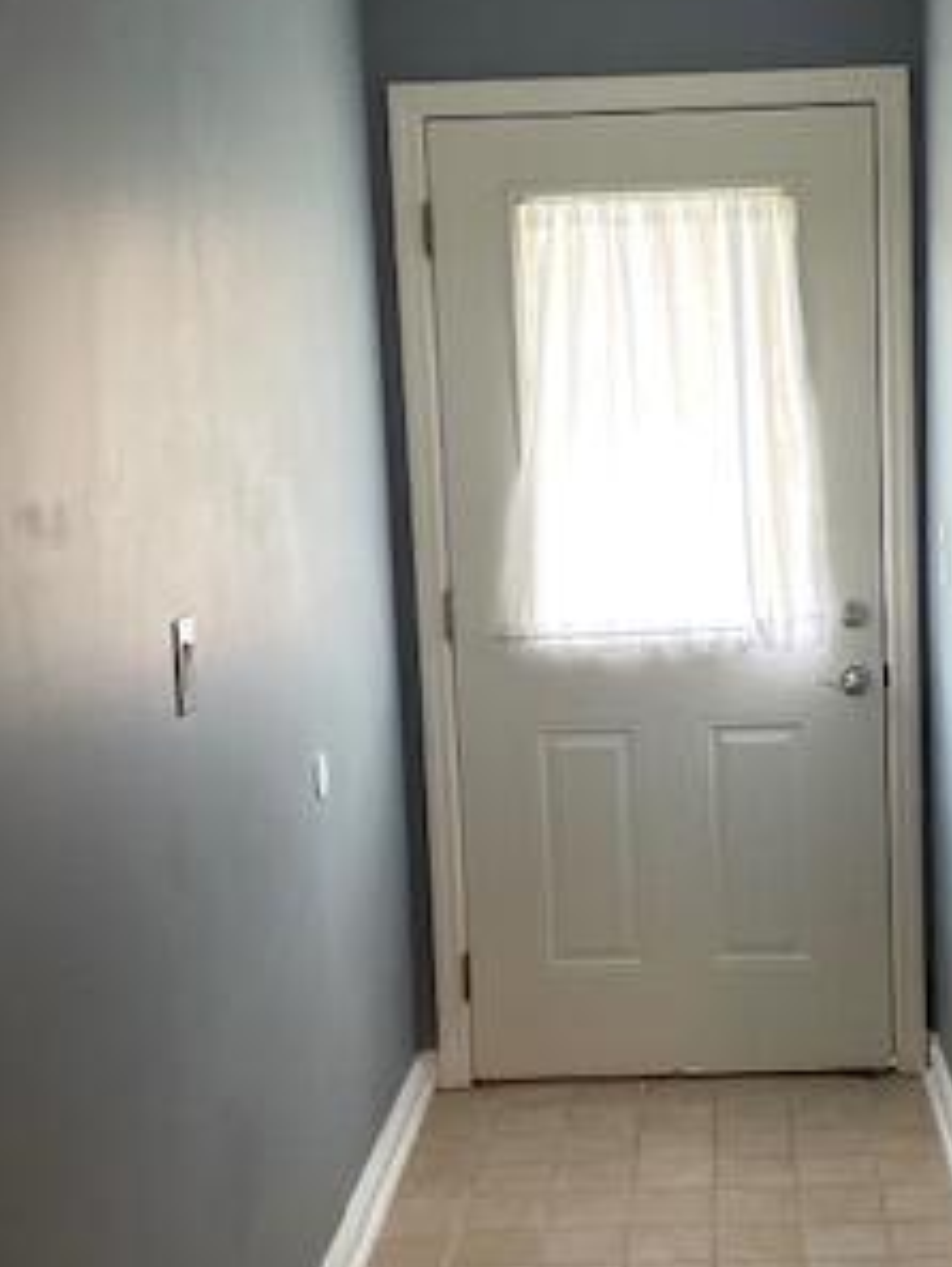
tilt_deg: -7.5
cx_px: 675
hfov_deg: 25.9
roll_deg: +2.6
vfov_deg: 34.3
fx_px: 2052
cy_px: 687
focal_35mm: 56
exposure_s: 1/40
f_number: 1.6
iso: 500
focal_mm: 4.2
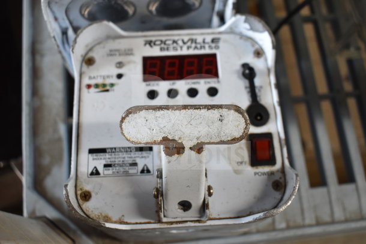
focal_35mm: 40
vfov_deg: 33.0
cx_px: 183
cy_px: 122
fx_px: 412
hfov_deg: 47.9
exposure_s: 1/40
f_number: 4
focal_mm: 27
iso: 720
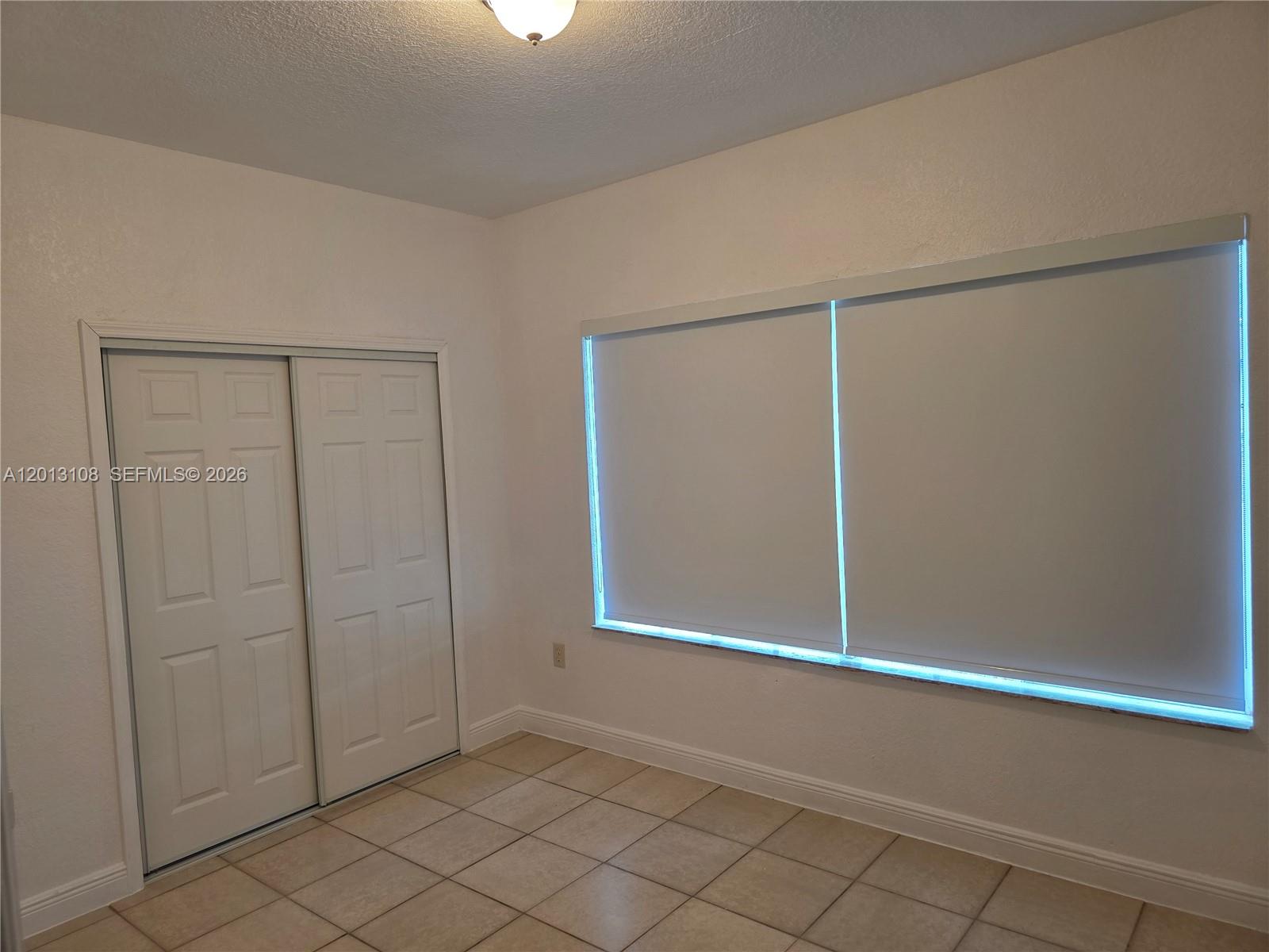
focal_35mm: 23
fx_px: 843
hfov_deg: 73.9
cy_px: 476
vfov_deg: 58.9
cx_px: 634
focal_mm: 6.3
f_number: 1.7
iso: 160
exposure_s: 1/120
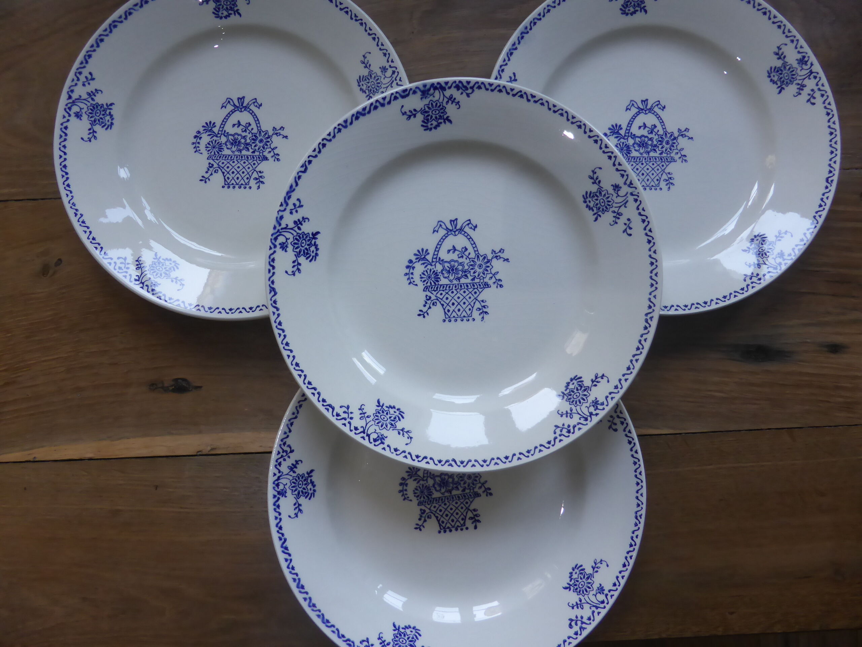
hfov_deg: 69.4
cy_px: 324
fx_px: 623
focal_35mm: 25
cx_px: 431
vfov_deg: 54.9
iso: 250
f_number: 3.3
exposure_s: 1/60
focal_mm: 4.3
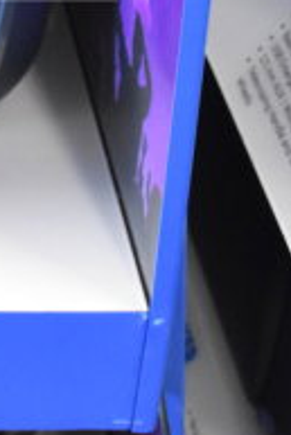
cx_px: -138
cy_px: -177
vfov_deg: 13.1
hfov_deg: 9.0
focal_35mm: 149
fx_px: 1808
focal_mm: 21
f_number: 3.8
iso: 2200
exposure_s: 1/30
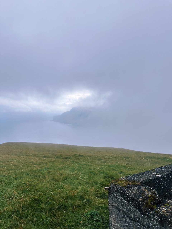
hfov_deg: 56.8
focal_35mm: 24
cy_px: 114
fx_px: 159
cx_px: 86
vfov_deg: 71.6
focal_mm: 6.86
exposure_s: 1/1613
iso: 80
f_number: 1.78
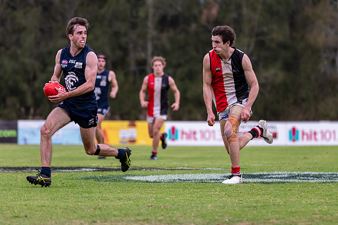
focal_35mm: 365
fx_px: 3431
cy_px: 119
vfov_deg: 3.8
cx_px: 174
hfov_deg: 5.6
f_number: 6.3
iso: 1250
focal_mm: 320
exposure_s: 1/640
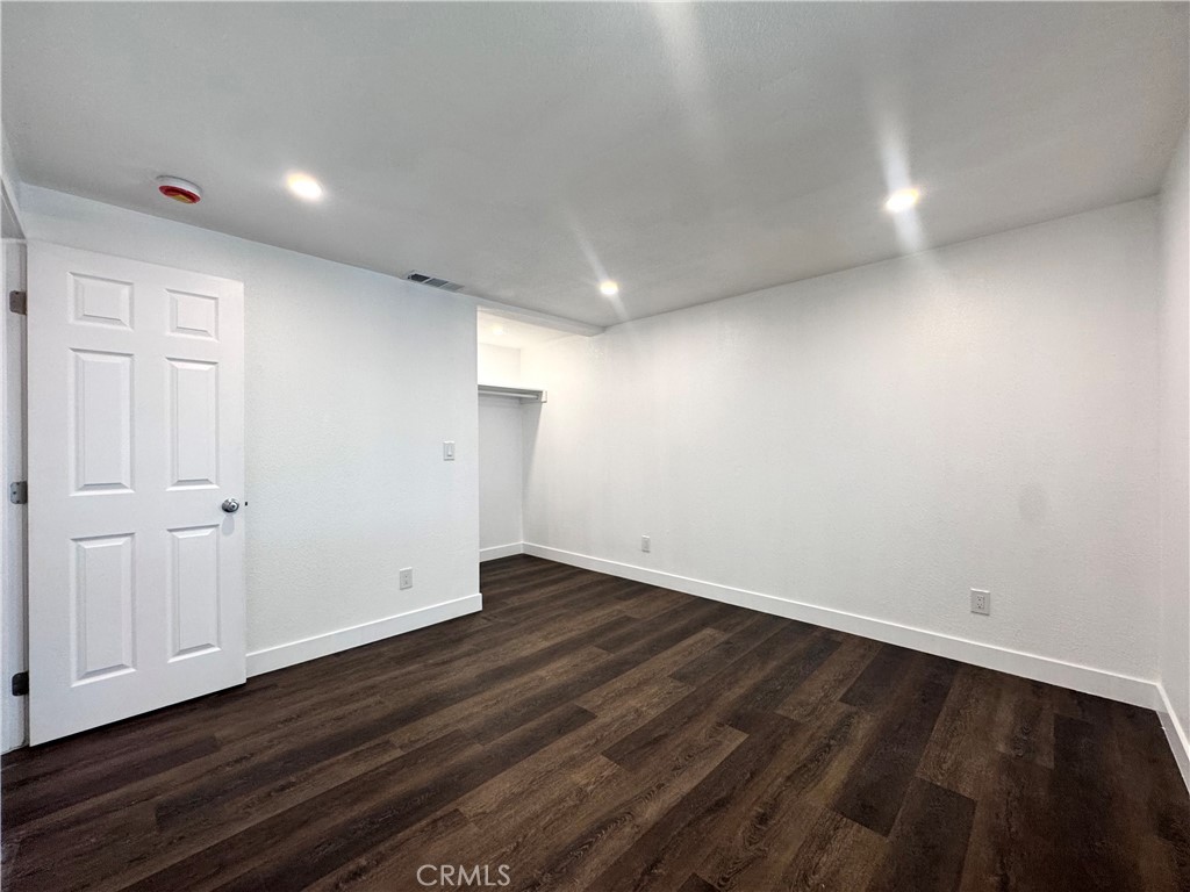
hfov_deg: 102.1
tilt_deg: -0.6
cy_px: 446
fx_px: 481
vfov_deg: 85.7
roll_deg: +0.3
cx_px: 595
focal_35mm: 14
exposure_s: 1/120
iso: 160
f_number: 2.2
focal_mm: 2.22
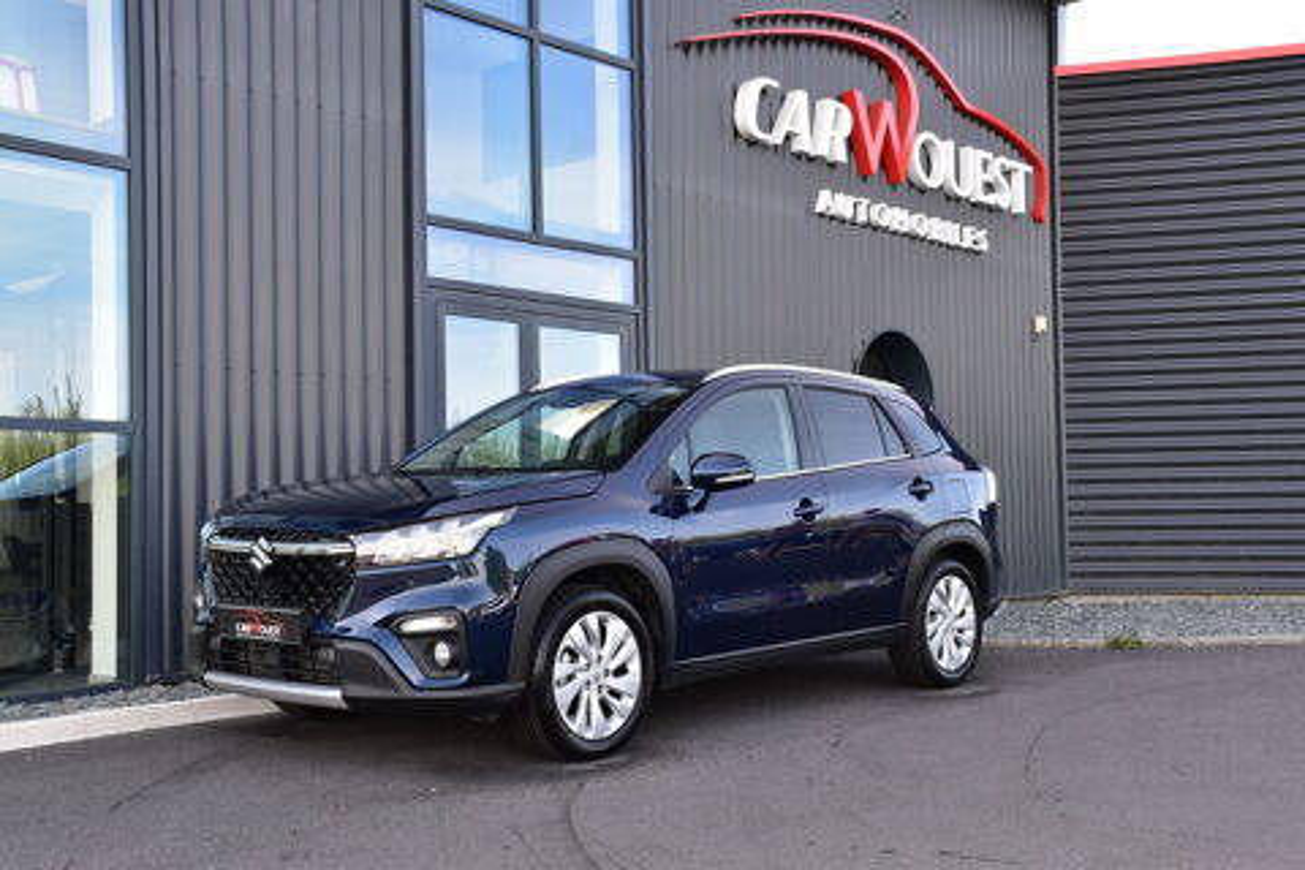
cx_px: 652
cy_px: 435
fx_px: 1468
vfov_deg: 33.0
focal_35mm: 40
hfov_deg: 47.9
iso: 400
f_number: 9
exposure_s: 1/125
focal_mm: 27
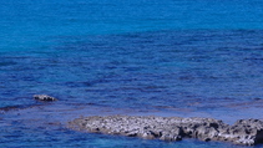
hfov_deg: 5.9
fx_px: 2561
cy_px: 109
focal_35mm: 367
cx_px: 179
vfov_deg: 3.3
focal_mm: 112
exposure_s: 1/500
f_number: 11
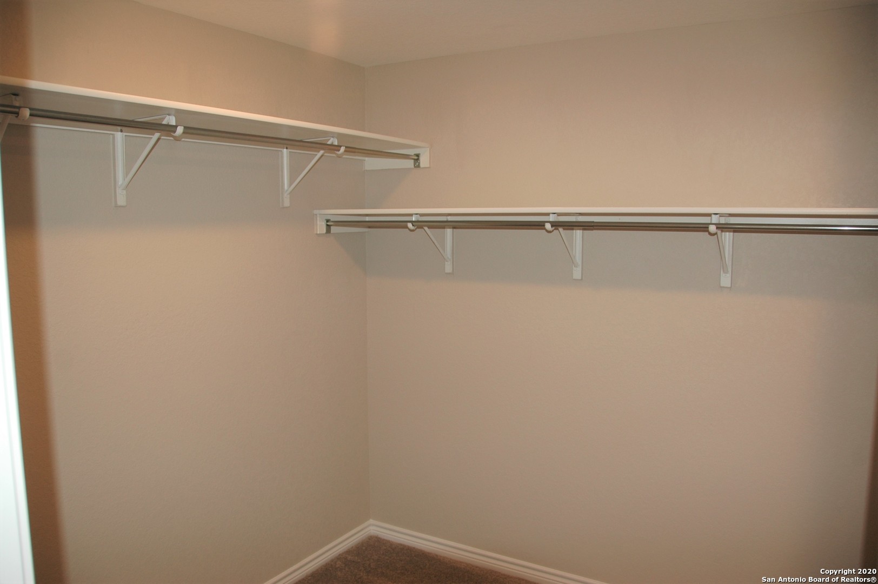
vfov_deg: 47.9
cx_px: 439
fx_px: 658
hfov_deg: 67.4
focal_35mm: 27
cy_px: 292
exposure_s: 1/60
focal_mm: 18
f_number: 3.5
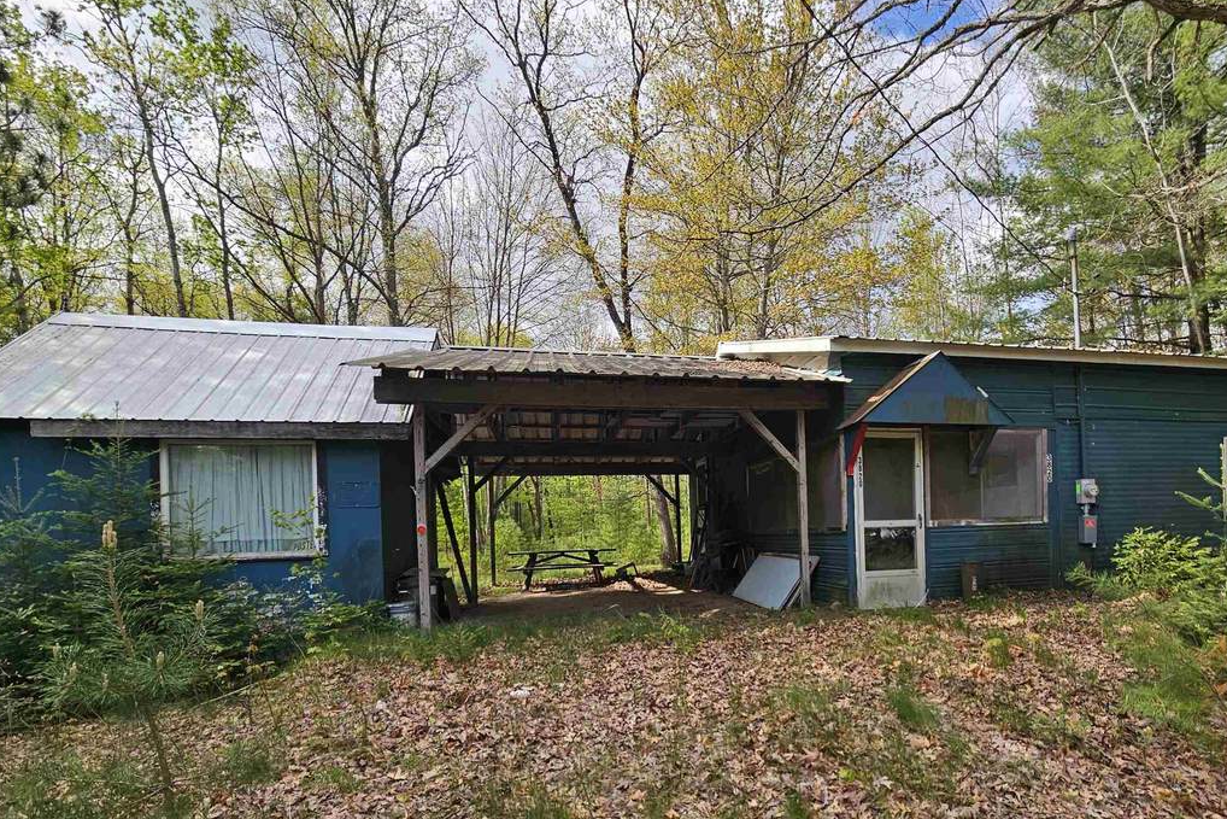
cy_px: 530
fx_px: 579
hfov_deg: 92.4
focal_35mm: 17
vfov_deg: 68.9
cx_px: 718
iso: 50
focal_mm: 2.2
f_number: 2.2
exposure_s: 1/744
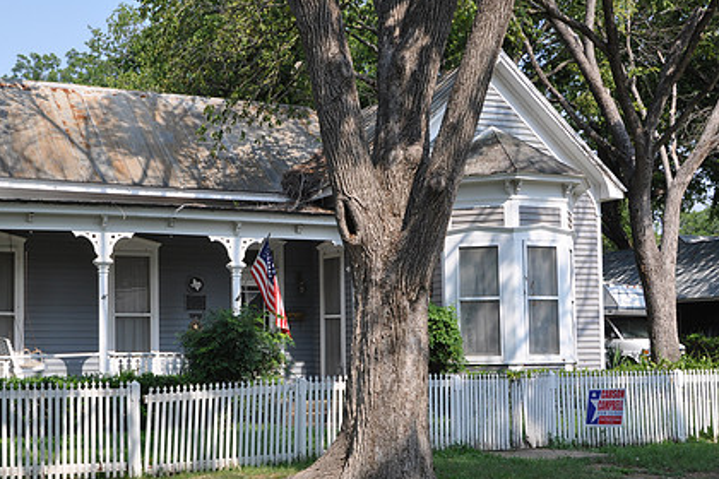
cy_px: 307
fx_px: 1032
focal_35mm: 52
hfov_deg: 38.0
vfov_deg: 26.0
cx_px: 245
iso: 200
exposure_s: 1/100
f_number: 10
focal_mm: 25
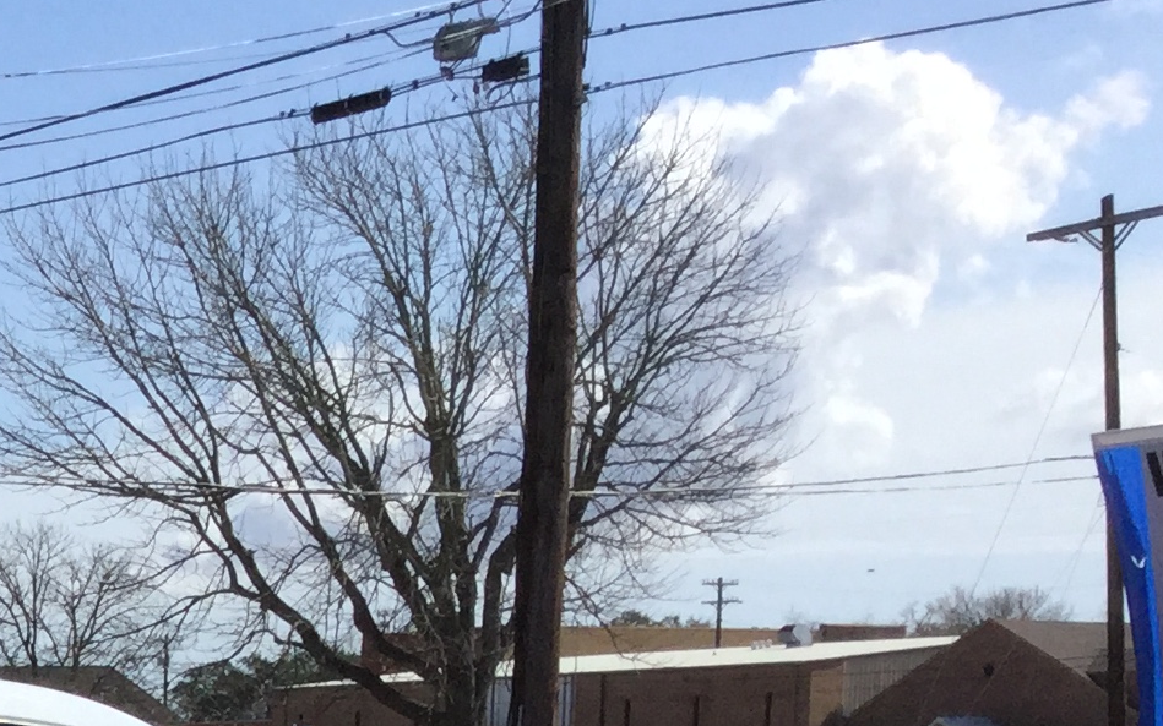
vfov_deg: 10.8
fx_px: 3581
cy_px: 1353
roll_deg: -0.1
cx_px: -743
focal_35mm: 113
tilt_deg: -9.7
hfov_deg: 16.3
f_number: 2.4
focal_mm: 3.3
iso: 25
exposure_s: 1/1942
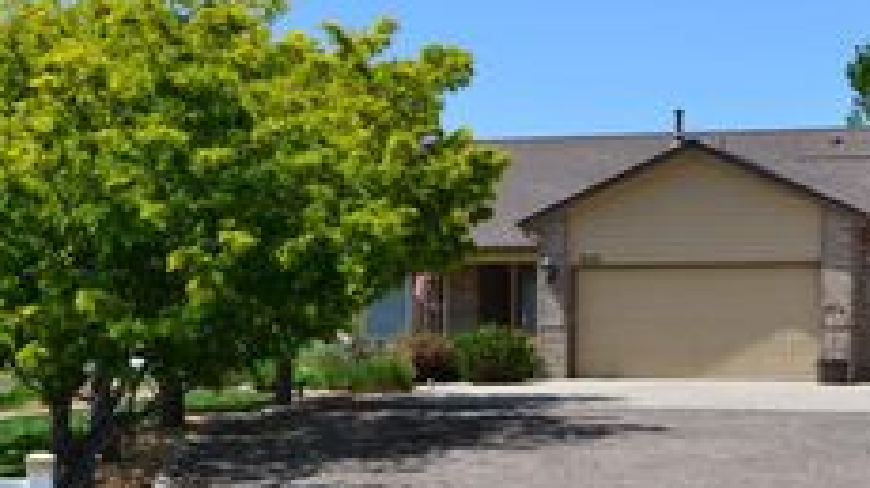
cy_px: 418
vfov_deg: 12.1
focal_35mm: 99
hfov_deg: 21.4
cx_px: 632
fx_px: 2285
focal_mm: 29
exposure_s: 1/400
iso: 400
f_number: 11
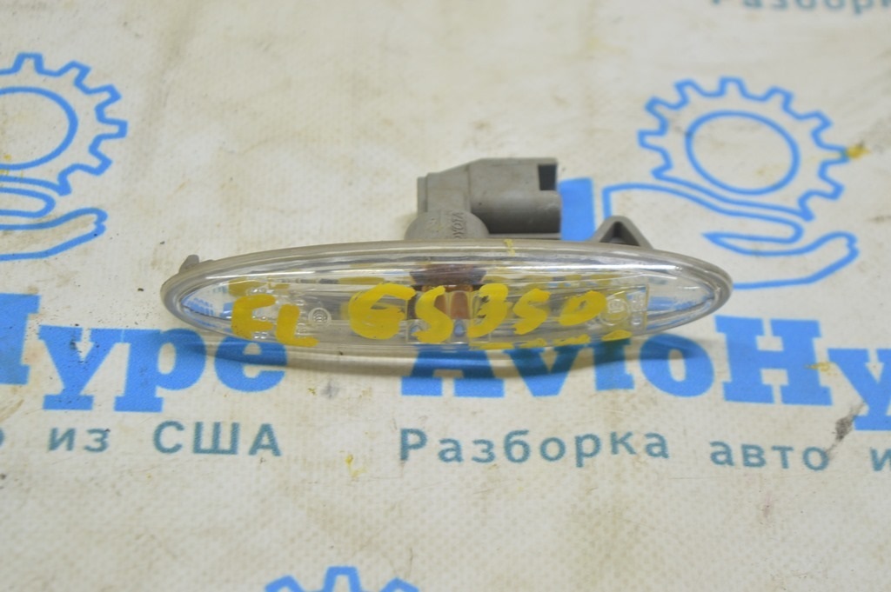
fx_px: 2040
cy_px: 296
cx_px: 446
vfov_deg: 16.5
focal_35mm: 82
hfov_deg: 24.6
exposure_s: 1/20
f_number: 5.6
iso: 400
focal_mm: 55
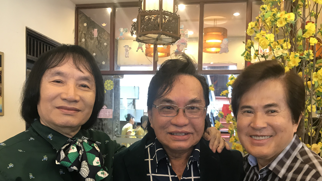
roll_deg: +0.6
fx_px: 307
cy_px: 133
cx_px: 167
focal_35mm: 36
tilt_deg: -2.5
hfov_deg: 55.3
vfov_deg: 32.3
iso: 64
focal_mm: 3.99
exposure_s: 1/17
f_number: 1.8
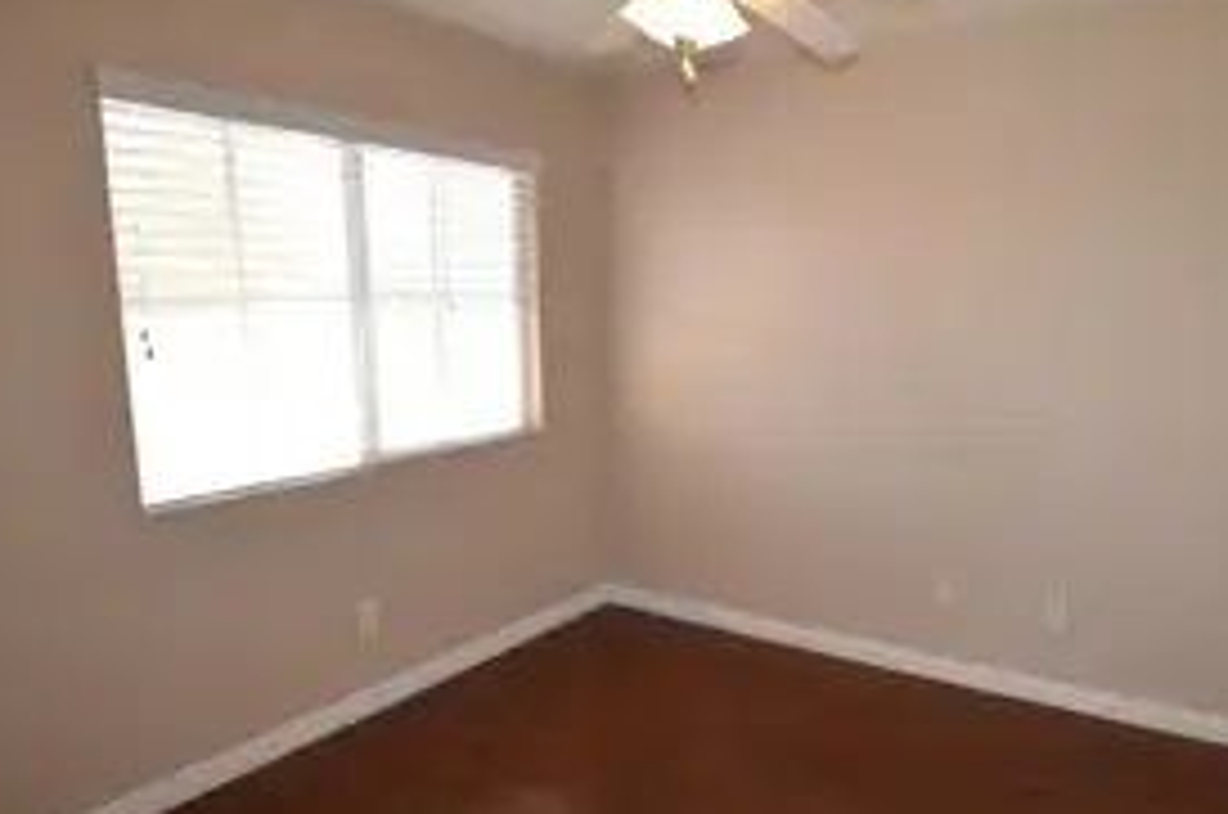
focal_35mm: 22
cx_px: 787
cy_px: 423
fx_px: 749
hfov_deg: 76.9
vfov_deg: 57.0
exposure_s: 1/125
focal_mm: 10
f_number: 4
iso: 400
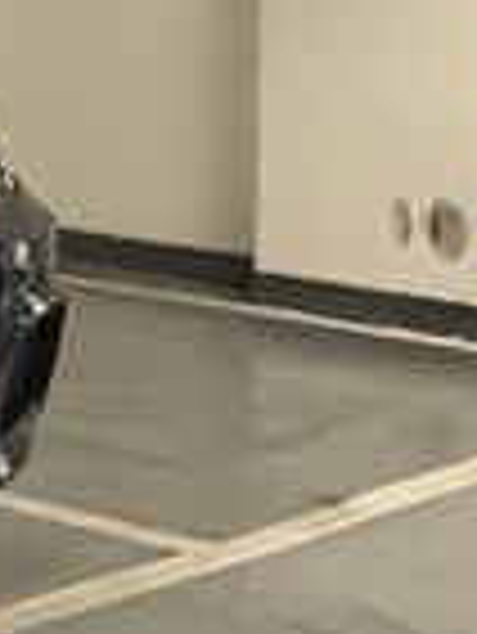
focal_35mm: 136
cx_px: -878
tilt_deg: -1.8
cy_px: -56
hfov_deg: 9.1
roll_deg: -0.3
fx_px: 2495
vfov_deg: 14.2
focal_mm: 4.15
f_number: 2.2
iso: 125
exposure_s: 1/33
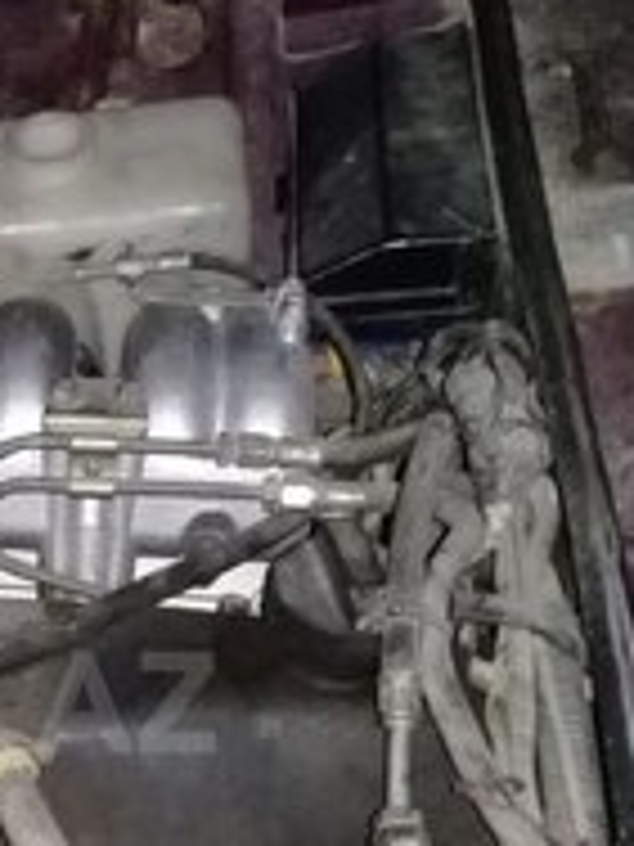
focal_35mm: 82
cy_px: 702
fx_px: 2002
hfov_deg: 17.2
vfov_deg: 23.4
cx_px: -130
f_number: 2.2
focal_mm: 3.3
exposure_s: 1/25
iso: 500
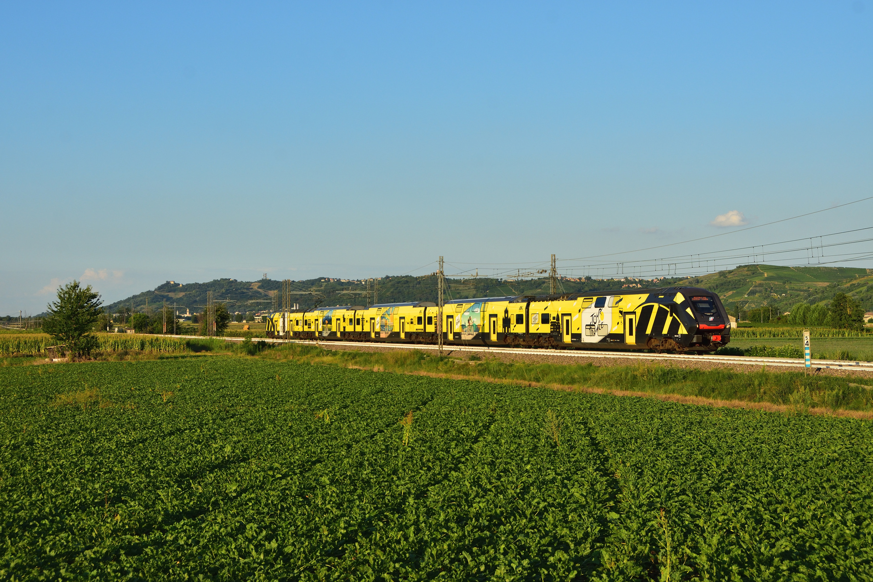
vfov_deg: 25.1
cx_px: 436
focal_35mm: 54
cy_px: 291
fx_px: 1309
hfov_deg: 36.9
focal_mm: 36
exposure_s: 1/800
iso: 250
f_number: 7.1
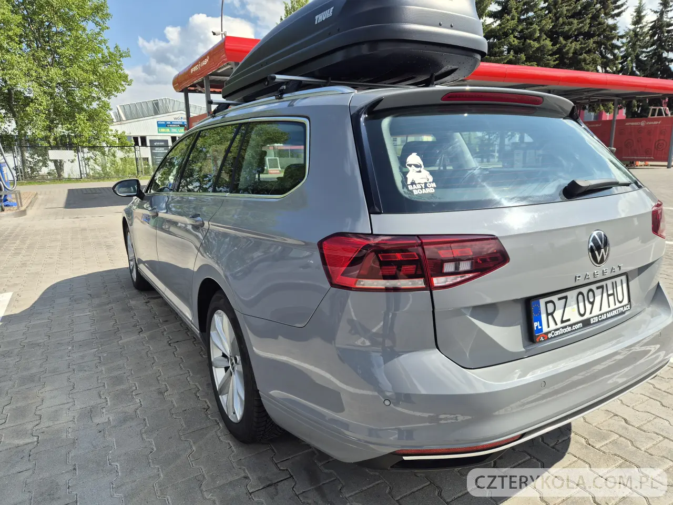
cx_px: 336
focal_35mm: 23
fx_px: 447
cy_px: 252
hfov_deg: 73.9
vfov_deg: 58.9
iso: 25
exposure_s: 1/1180
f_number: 1.8
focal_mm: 5.4
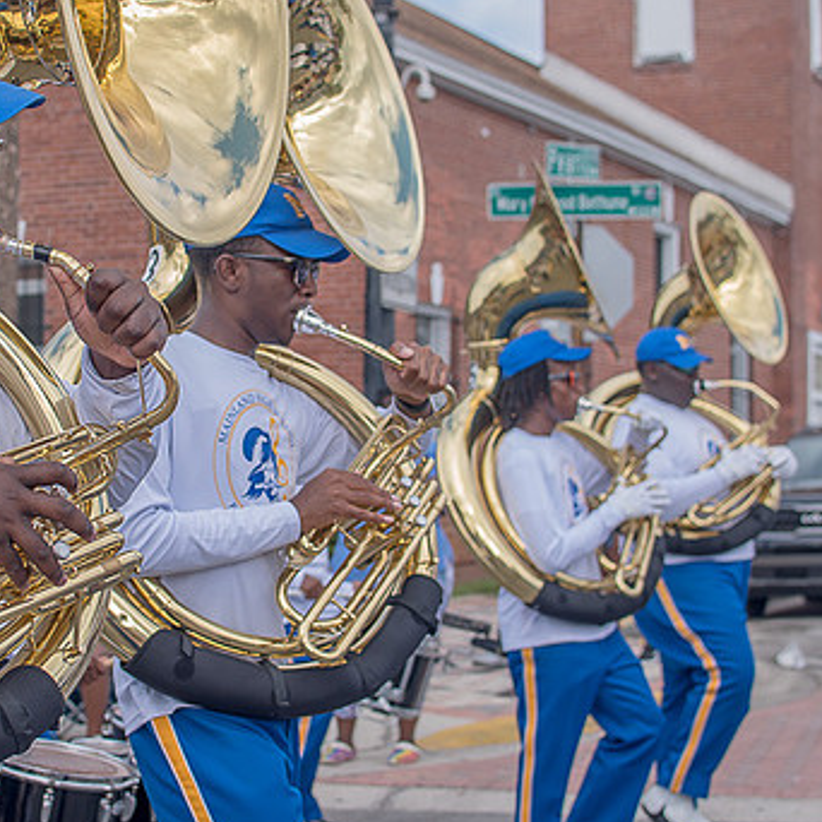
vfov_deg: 23.1
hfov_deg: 22.9
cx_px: 219
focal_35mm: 75
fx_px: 2015
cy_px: 398
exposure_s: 1/500
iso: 100
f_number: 4
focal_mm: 35
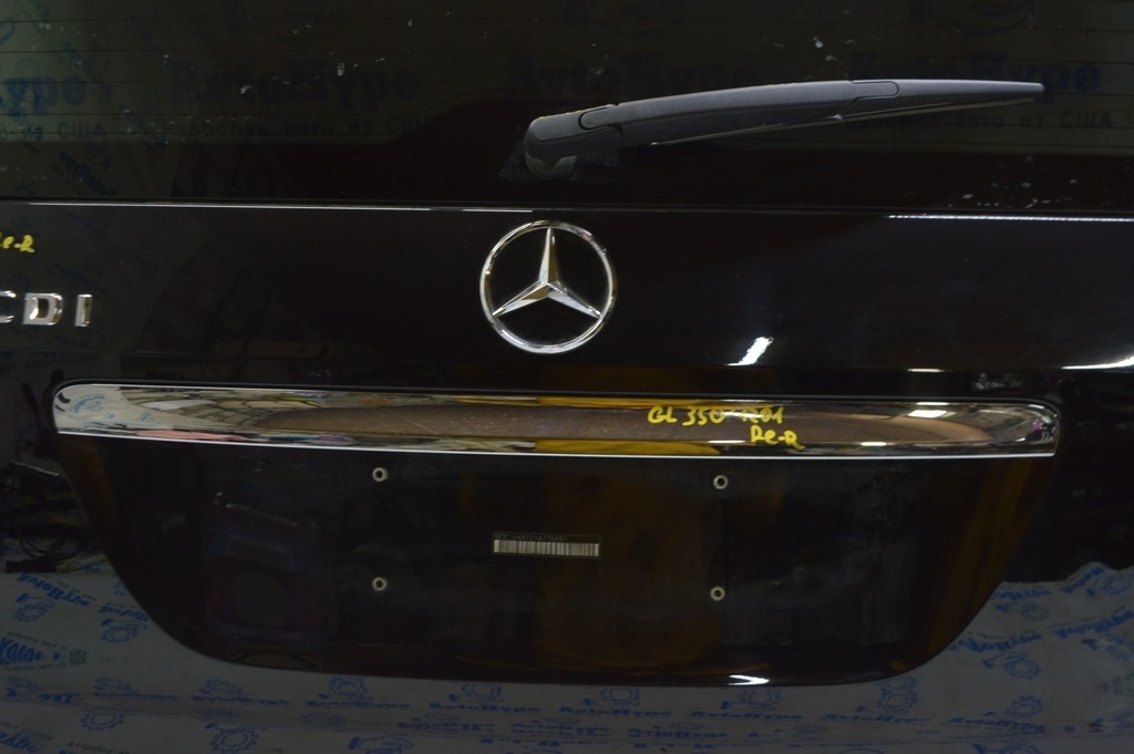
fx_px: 1086
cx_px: 567
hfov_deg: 55.1
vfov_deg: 38.3
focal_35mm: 34
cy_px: 377
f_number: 5.6
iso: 400
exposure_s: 1/20
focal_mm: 23
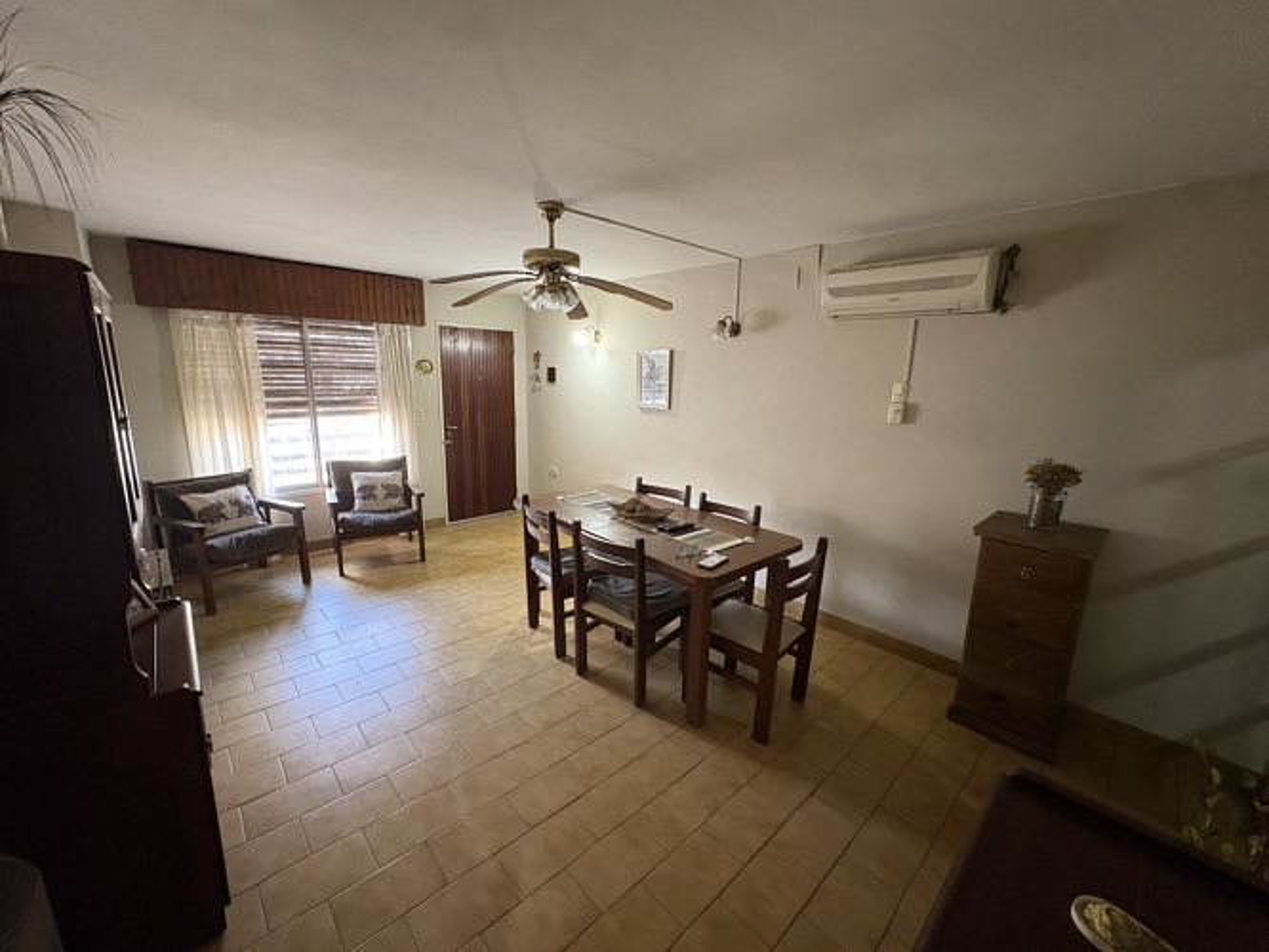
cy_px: 476
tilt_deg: -11.0
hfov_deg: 102.0
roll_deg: -1.0
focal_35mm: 14
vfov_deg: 85.7
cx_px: 634
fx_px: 513
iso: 800
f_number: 2.2
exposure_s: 1/50
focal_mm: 2.22
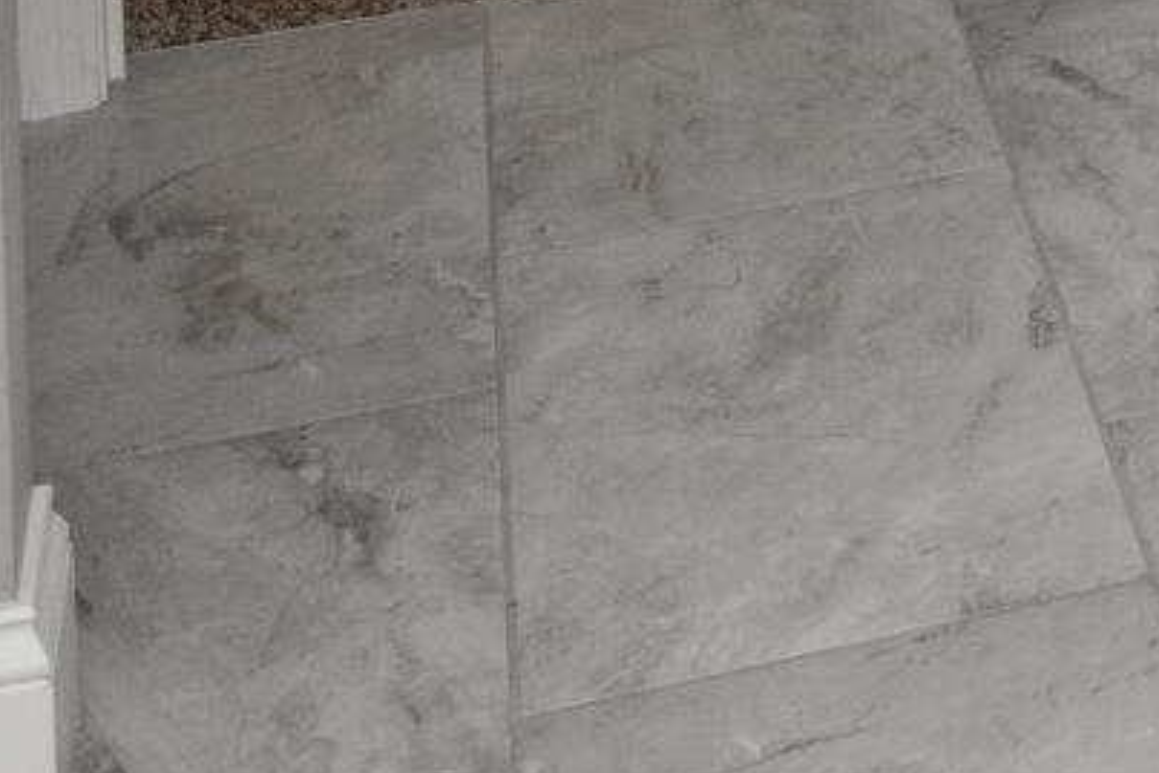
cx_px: 2724
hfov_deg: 13.2
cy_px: -1466
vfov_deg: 9.4
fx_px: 3832
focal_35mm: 119
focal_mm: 16
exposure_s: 1/60
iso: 400
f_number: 10
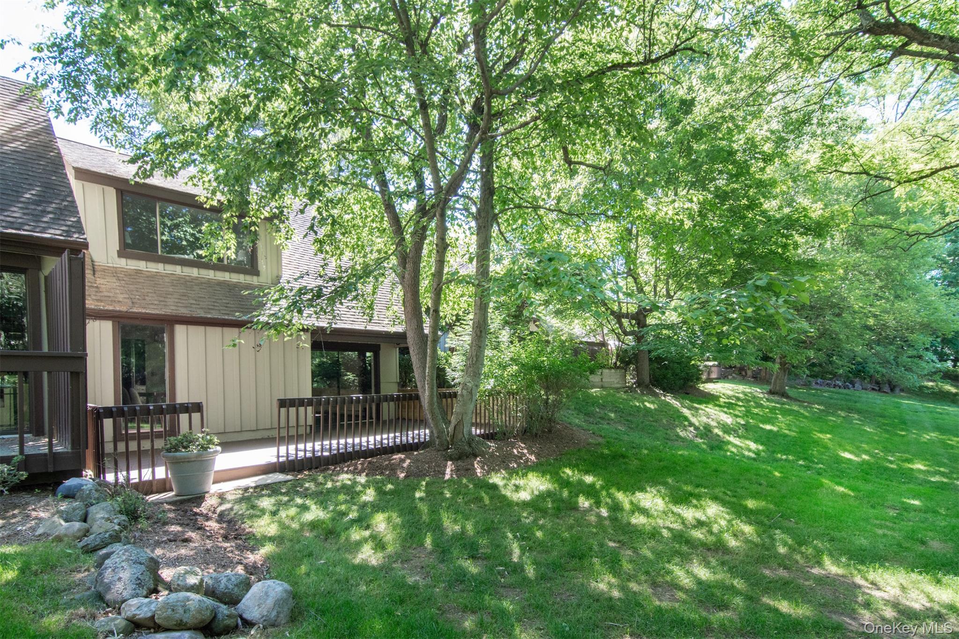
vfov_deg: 72.0
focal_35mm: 16
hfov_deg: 95.0
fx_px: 439
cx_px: 480
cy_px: 320
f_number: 8
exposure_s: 1/100
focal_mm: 11
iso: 640
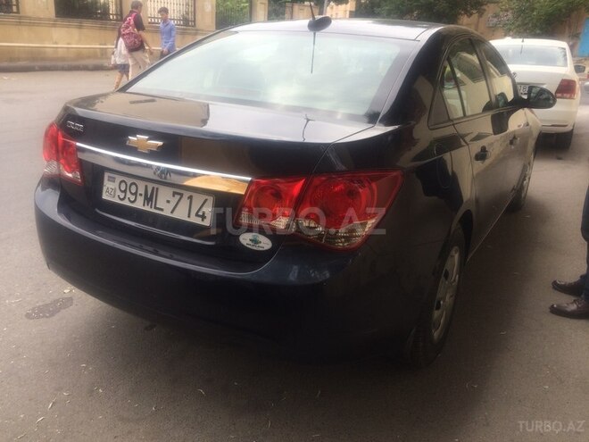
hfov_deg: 61.7
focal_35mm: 29
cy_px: 221
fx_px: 493
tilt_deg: -20.4
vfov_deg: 48.2
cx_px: 294
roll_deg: -4.9
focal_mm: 4.15
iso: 32
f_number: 2.2
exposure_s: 1/760
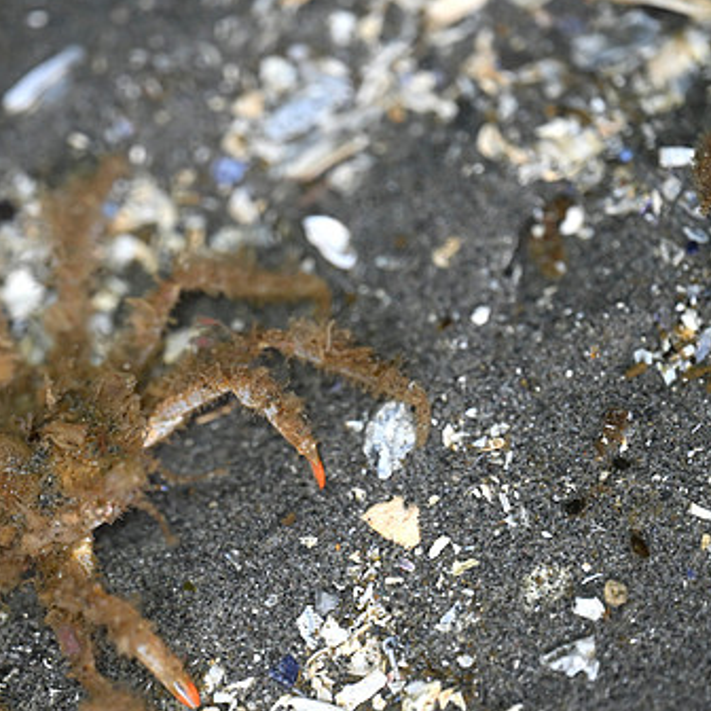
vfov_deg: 11.3
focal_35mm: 154
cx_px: 252
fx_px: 3579
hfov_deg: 11.3
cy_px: 397
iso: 800
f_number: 3.2
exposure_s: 1/160
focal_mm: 105
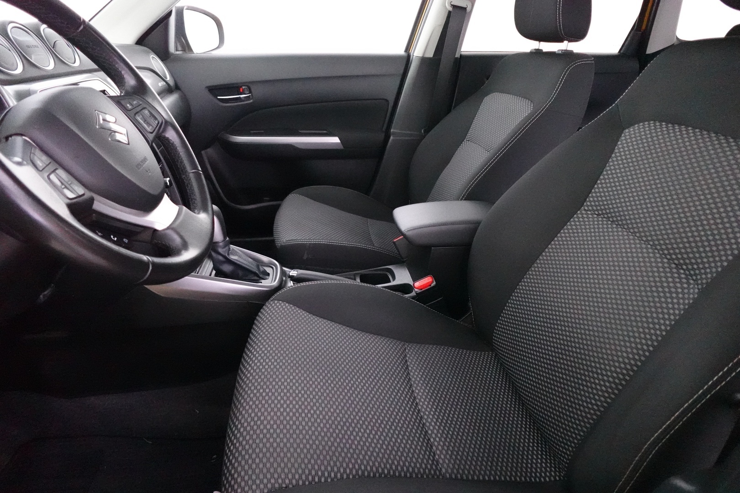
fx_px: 411
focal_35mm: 20
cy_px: 246
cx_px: 370
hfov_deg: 84.0
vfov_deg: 61.9
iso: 6400
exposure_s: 1/60
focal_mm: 7.6
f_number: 2
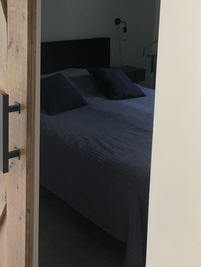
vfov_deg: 38.4
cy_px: 59
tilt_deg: -8.0
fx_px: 372
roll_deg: -0.2
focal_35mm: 48
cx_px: 39
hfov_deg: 29.5
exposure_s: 1/33
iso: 25
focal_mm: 3.99
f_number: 1.8
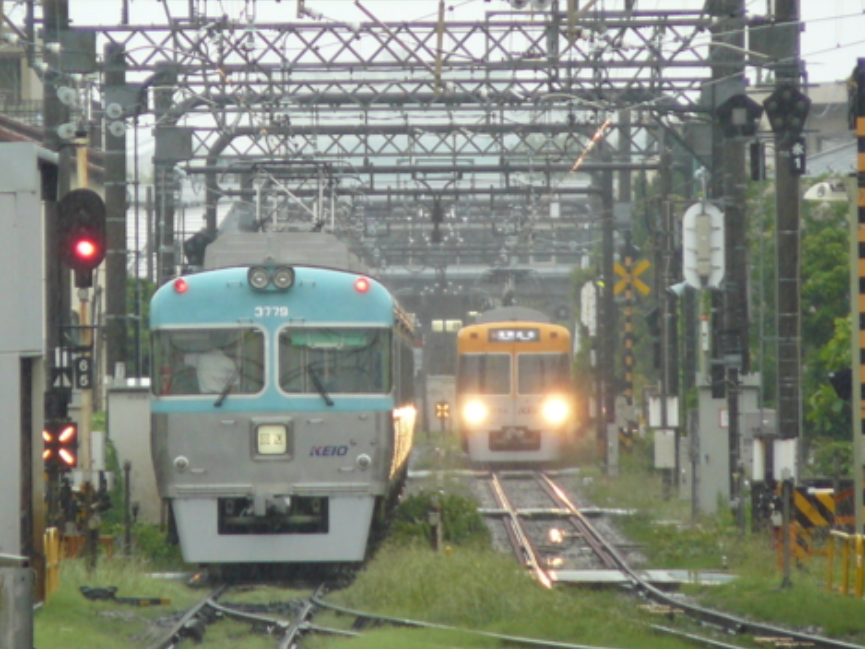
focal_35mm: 663
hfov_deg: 3.0
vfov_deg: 2.2
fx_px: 16572
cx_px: 435
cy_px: 323
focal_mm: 72
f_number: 3.3
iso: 200
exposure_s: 1/125
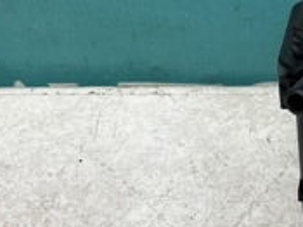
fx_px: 831
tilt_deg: -45.7
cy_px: 68
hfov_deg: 18.8
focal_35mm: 95
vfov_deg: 15.5
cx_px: 421
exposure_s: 1/100
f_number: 1.6
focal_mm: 4.2
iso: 100
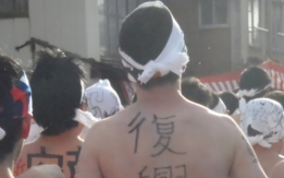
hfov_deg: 13.1
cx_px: 162
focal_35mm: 160
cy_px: 163
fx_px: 1238
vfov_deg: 8.2
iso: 1600
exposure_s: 1/800
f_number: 13
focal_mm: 17.22
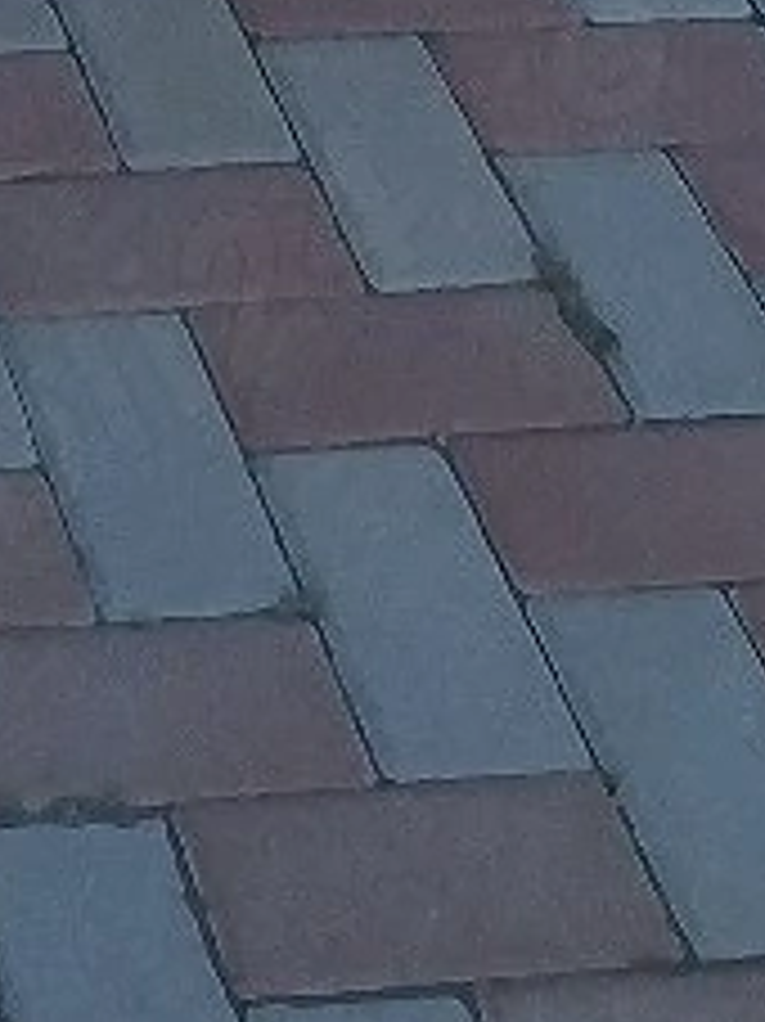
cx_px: -680
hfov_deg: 10.3
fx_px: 3982
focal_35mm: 135
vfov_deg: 10.9
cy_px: -1821
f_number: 1.8
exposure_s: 1/1429
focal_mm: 5.54
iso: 40
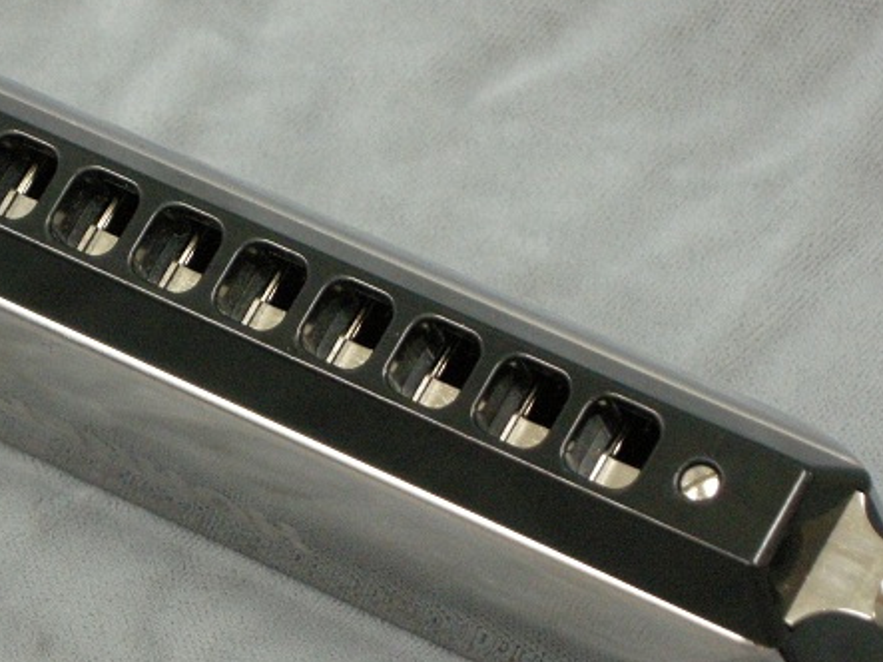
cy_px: 364
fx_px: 5432
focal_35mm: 213
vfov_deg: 7.0
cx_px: 229
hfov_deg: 9.3
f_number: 5.1
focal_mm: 24.5
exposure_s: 1/25.3
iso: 400
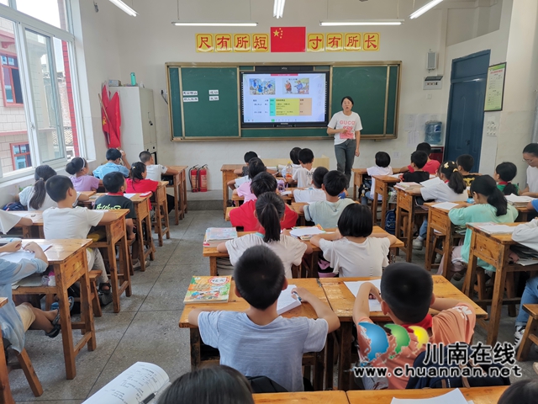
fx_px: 404
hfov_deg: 67.3
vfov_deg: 53.1
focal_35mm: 26
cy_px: 202
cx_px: 269
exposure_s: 1/100
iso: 50
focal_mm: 4.75
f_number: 1.8
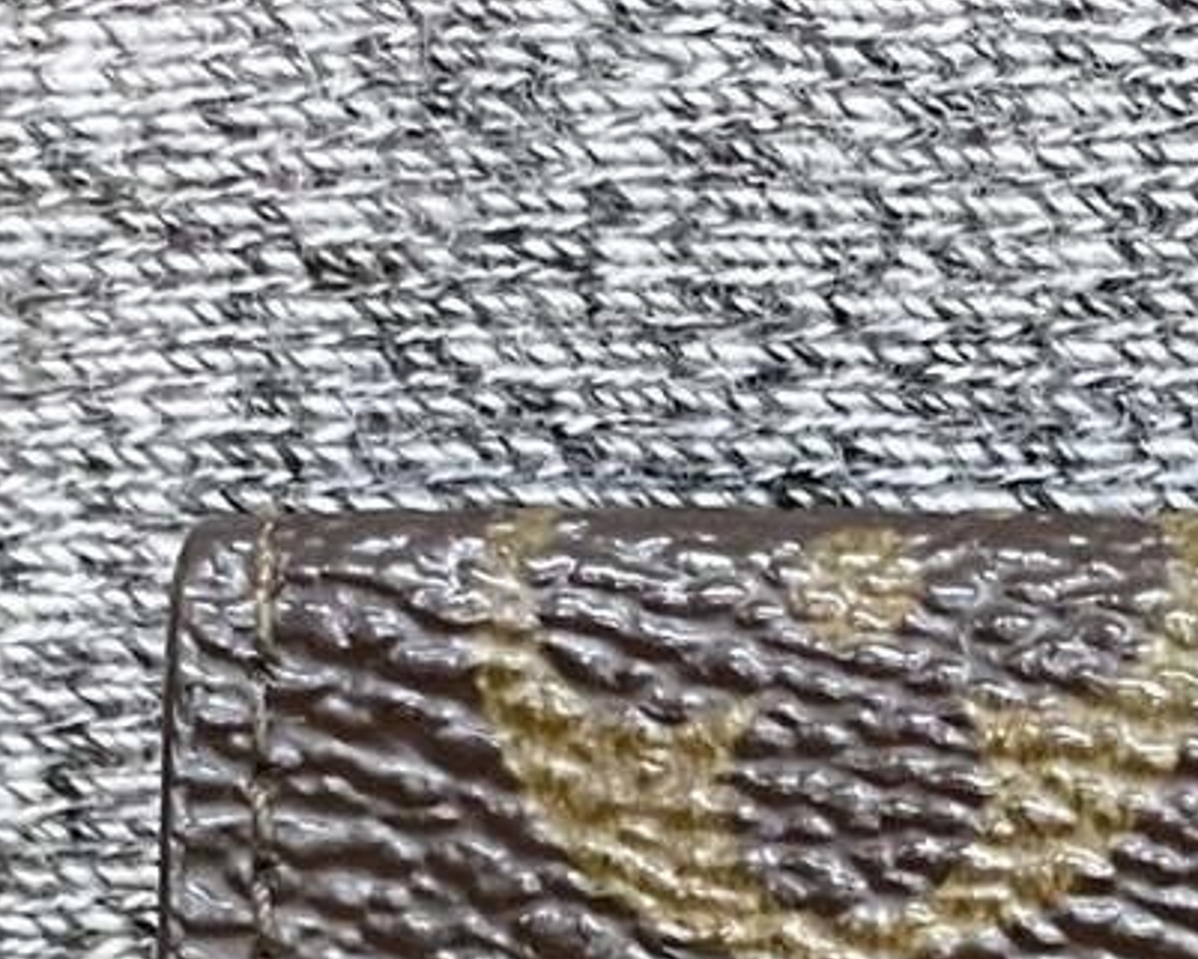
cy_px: 2133
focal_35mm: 243
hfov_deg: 7.6
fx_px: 8618
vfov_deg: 6.1
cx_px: 2408
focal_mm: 6
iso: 250
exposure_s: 1/60
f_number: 2
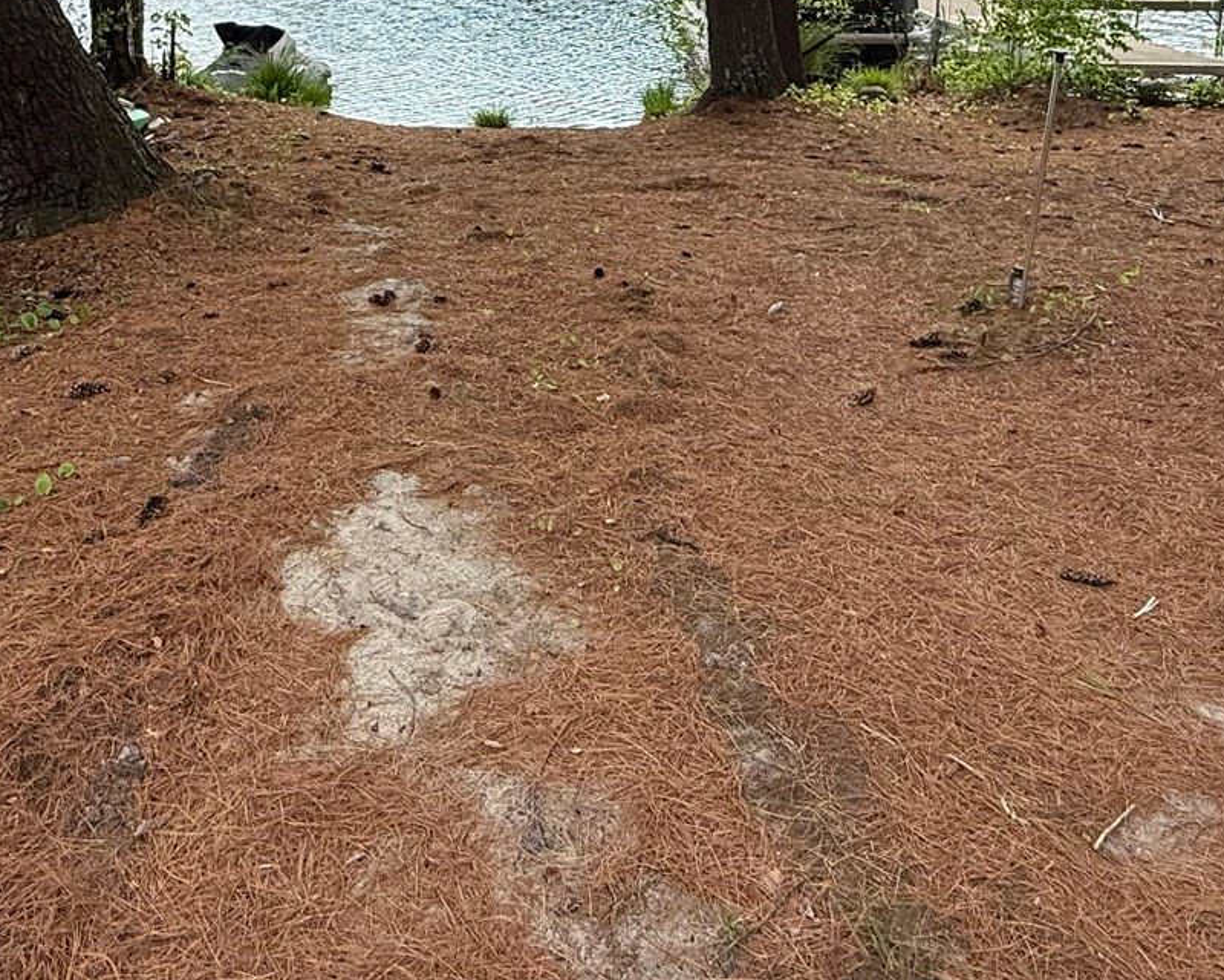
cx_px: 523
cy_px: 77
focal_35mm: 35
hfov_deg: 51.4
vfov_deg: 38.9
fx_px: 1268
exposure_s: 1/619
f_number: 2.2
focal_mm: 2.22
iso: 64
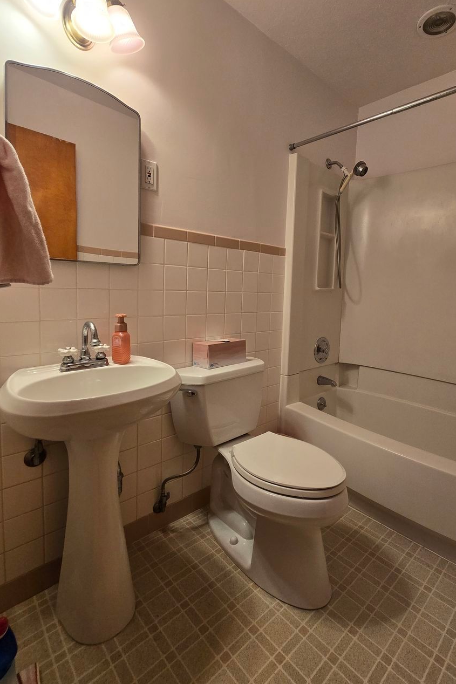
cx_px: 275
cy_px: 312
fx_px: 304
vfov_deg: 96.5
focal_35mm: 16
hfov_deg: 72.9
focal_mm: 2.2
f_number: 2.2
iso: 200
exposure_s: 1/60
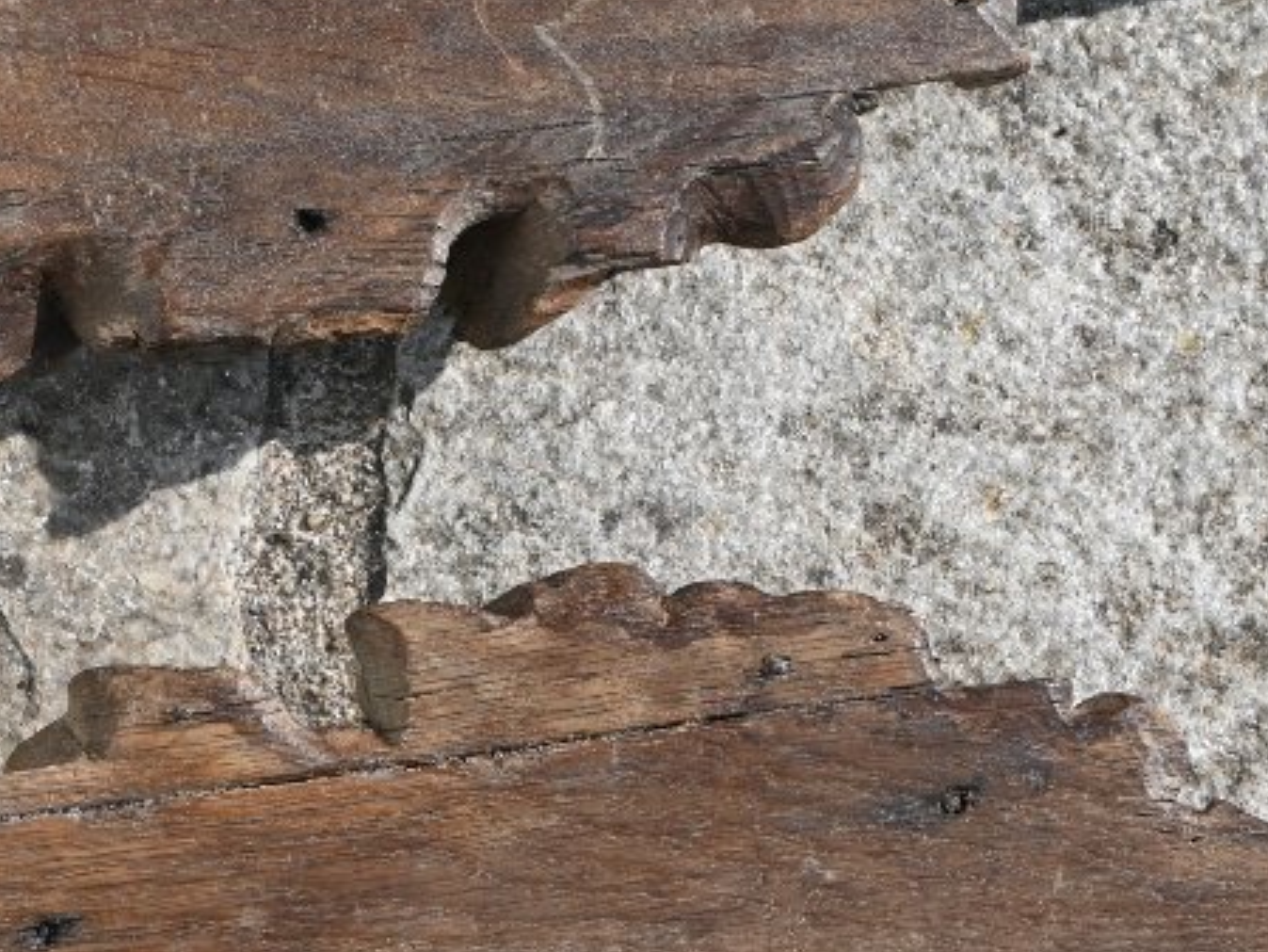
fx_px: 4664
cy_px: 460
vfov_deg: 11.7
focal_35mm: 127
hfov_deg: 15.5
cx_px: 556
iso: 100
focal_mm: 33
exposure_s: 1/400
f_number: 7.1
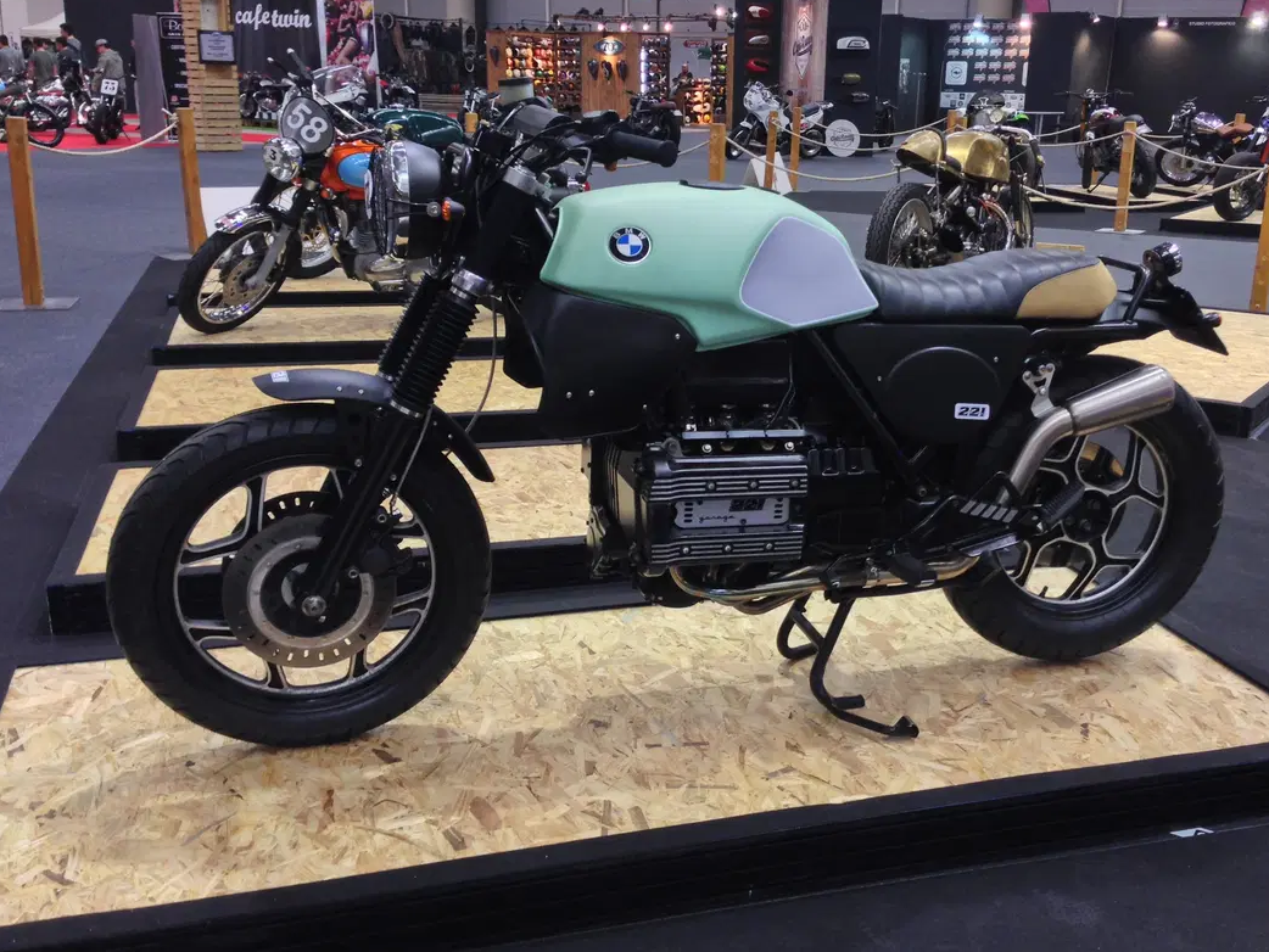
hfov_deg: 48.9
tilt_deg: -17.1
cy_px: 453
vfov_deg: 37.7
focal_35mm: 38
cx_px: 710
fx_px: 1393
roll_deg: -0.5
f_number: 2.4
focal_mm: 4.12
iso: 64
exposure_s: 1/40
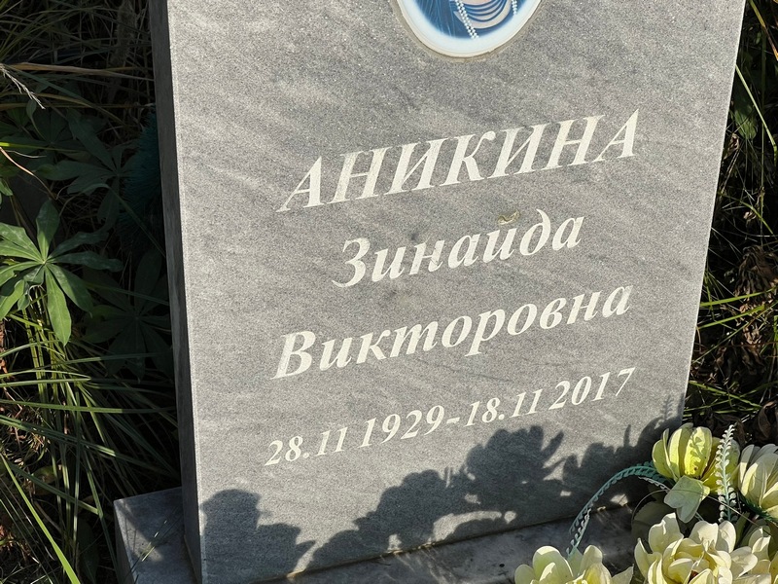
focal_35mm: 77
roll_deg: -0.9
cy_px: 292
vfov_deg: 19.1
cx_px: 389
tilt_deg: -34.3
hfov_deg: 25.3
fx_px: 1731
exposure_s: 1/1143
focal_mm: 9
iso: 32
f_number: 2.8
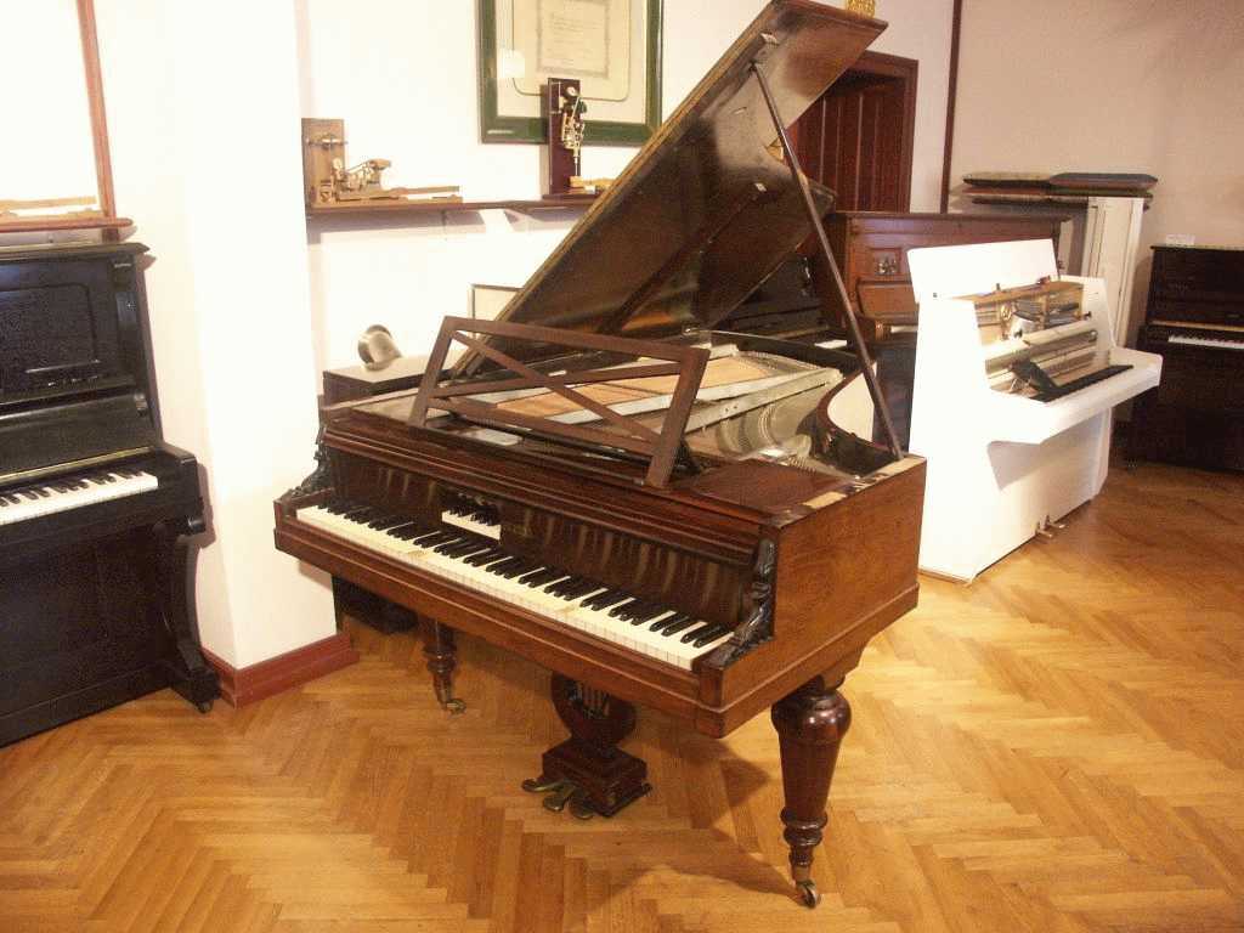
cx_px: 622
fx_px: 1006
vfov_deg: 49.7
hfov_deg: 63.4
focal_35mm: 28
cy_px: 466
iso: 400
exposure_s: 1/30
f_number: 2.8
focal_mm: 7.27
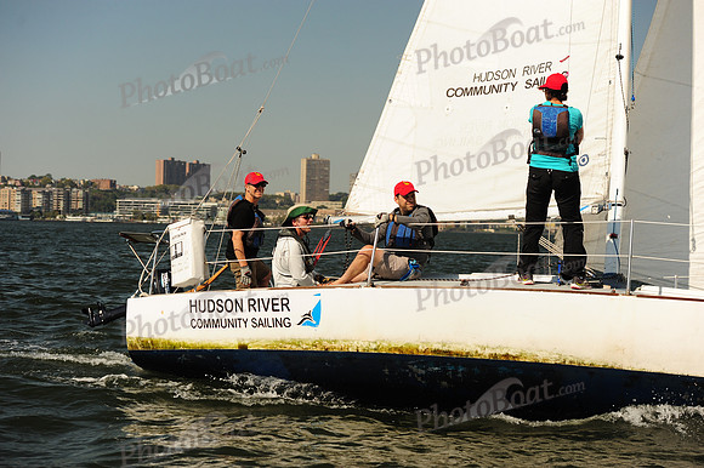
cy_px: 234
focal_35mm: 80
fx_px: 1563
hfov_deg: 25.4
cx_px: 352
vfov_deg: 17.0
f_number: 5
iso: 320
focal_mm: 80
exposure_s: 1/1250
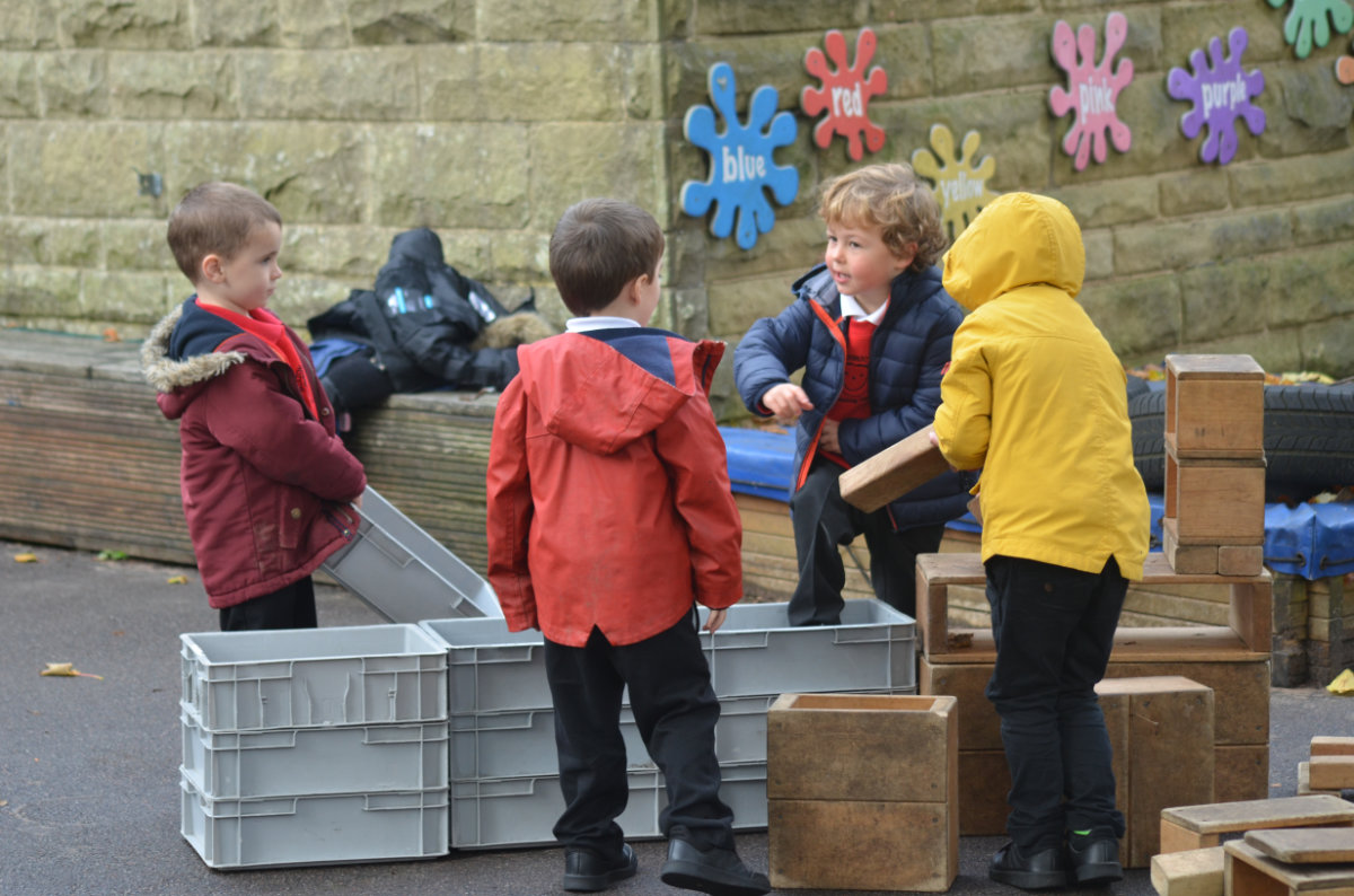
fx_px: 4615
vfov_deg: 11.1
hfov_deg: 16.7
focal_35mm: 123
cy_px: 448
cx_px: 677
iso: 400
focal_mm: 82
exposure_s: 1/250
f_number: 4
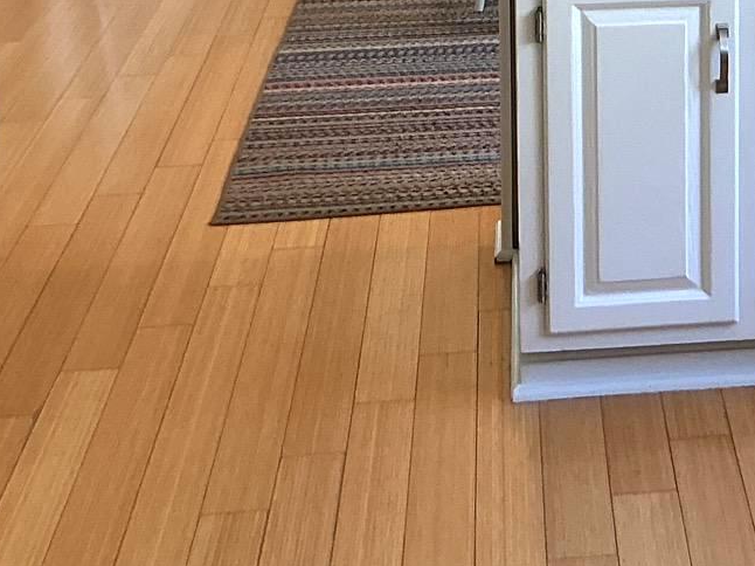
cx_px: 791
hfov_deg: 20.5
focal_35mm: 92
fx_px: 2006
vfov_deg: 15.1
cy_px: -227
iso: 50
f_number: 1.8
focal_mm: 3
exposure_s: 1/120
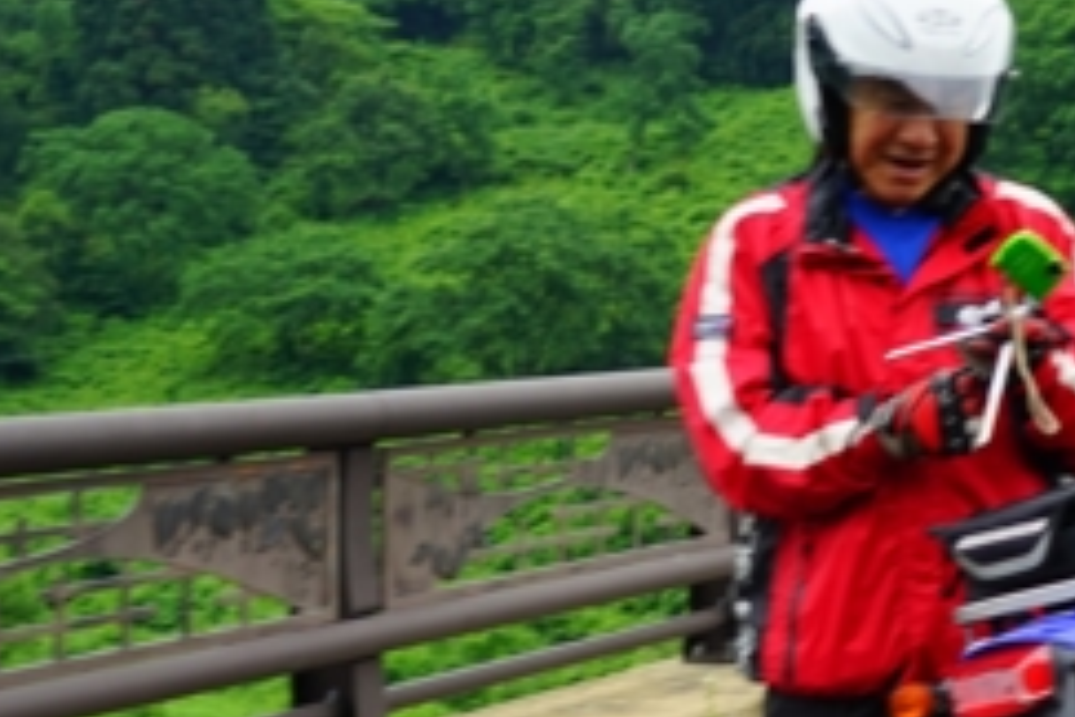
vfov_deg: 13.4
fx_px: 3046
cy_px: 513
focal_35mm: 102
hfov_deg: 19.0
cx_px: 1256
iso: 125
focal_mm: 31
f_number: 4
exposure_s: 1/60
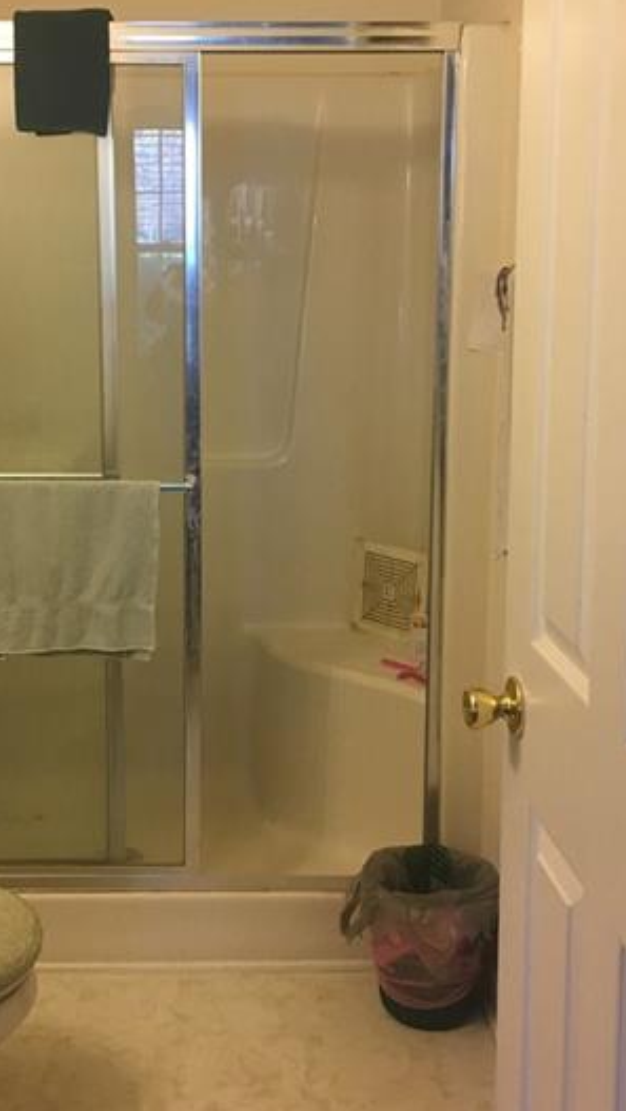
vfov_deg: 44.4
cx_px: 228
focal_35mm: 46
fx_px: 1355
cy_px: 460
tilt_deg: -8.6
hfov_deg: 25.9
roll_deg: +1.1
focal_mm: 4.15
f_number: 2.2
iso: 64
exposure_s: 1/30
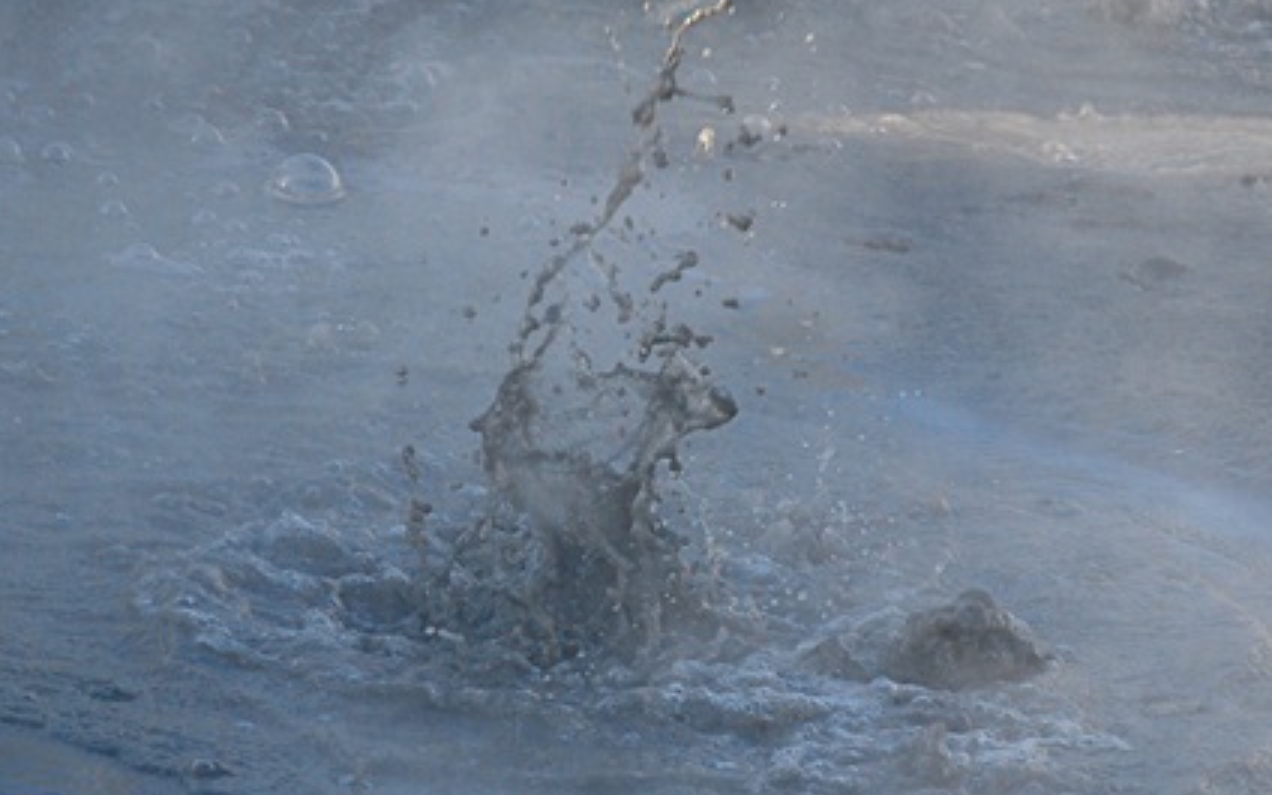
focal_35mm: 289
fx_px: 10019
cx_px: 672
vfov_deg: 4.5
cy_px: 420
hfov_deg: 7.3
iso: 400
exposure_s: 1/400
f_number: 5.6
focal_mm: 100
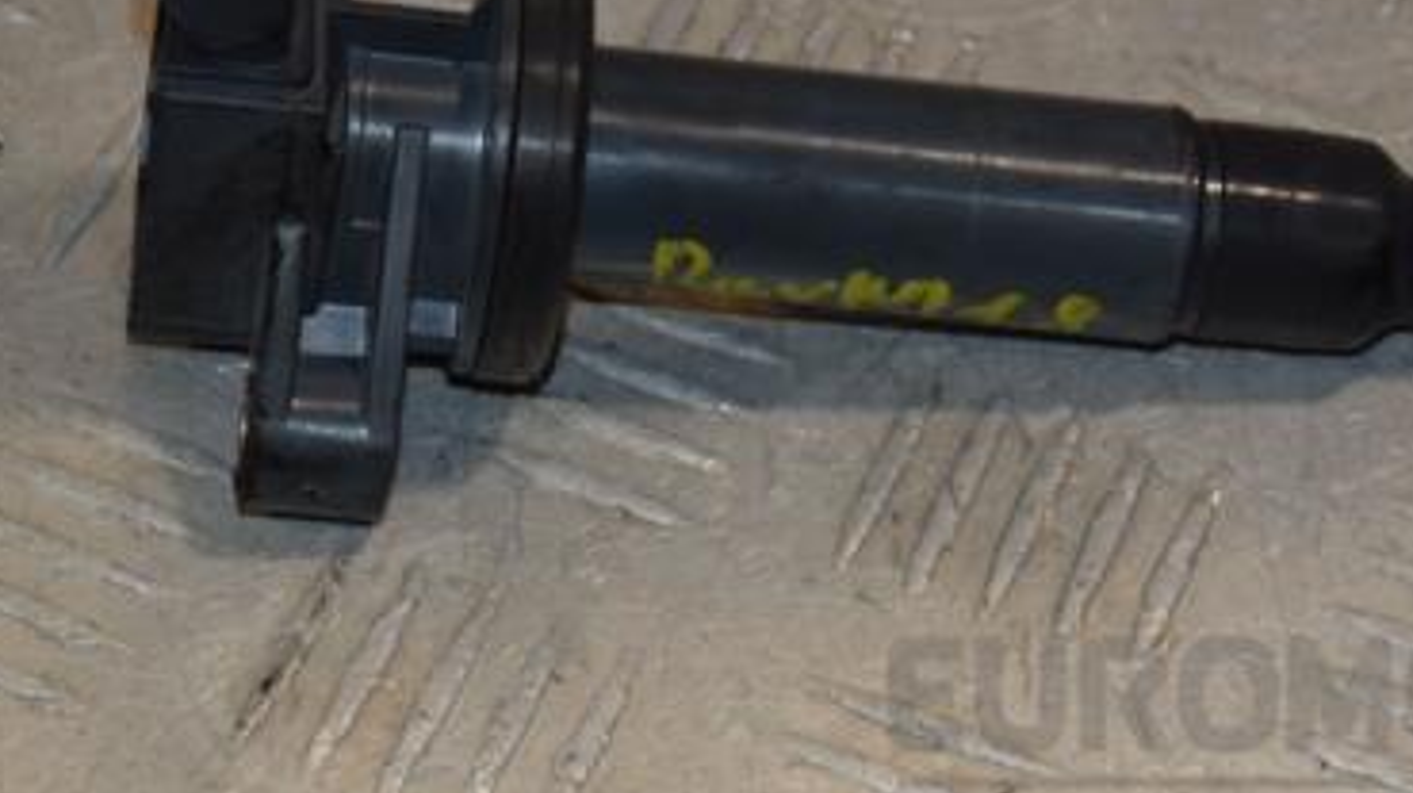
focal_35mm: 192
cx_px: 816
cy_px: 184
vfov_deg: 6.3
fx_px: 7183
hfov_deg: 11.2
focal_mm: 75
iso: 800
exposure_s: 1/200
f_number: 10
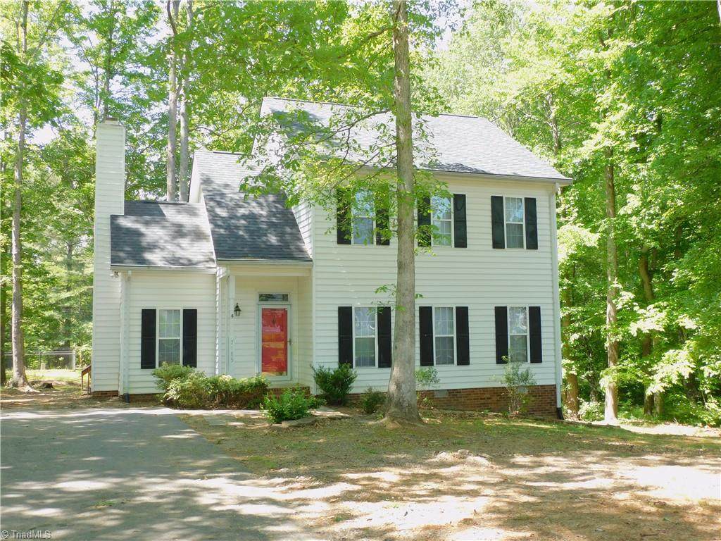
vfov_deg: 40.7
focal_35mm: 35
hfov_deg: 52.6
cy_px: 270
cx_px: 360
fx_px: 729
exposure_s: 1/125
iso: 125
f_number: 3.8
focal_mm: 6.3
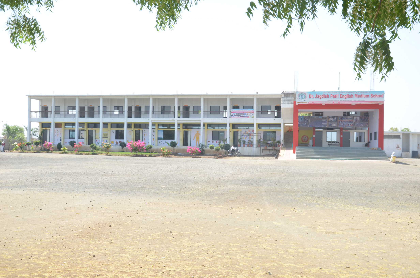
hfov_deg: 46.5
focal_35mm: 42
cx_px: 210
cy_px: 139
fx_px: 489
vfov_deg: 31.8
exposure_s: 1/160
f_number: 7.1
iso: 125
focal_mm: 28
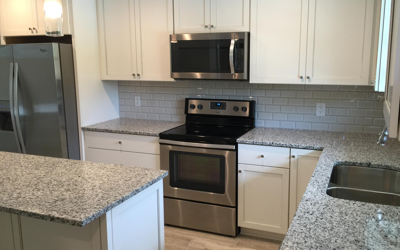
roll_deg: -0.4
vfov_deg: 38.3
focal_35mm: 33
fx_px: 360
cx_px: 214
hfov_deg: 58.1
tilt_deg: -11.0
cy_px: 122
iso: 50
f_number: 2.2
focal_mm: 4.15
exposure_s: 1/30
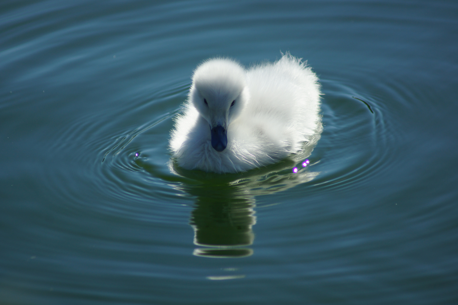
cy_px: 152
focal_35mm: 450
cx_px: 229
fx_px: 5724
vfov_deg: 3.1
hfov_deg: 4.6
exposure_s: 1/500
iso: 100
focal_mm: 300
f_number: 5.6
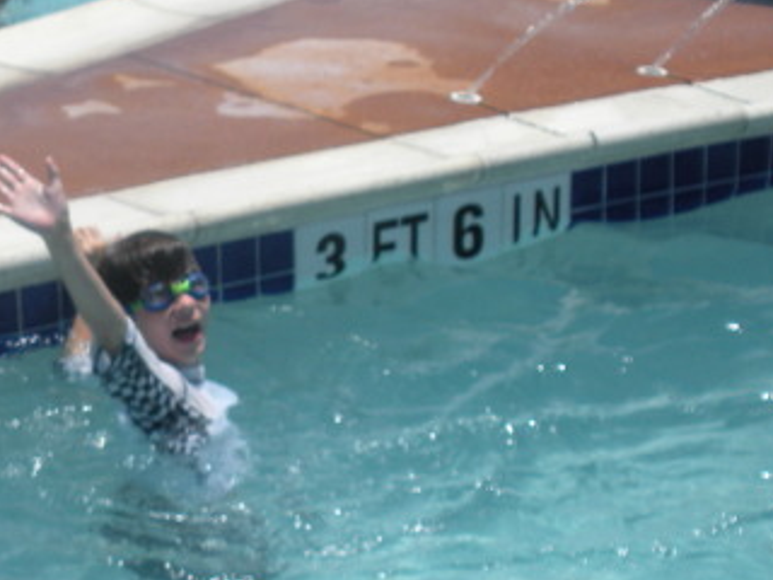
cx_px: 188
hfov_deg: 15.1
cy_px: 271
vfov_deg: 11.4
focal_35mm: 130
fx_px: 2903
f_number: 4.4
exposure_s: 1/734
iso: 64
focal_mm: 9.1
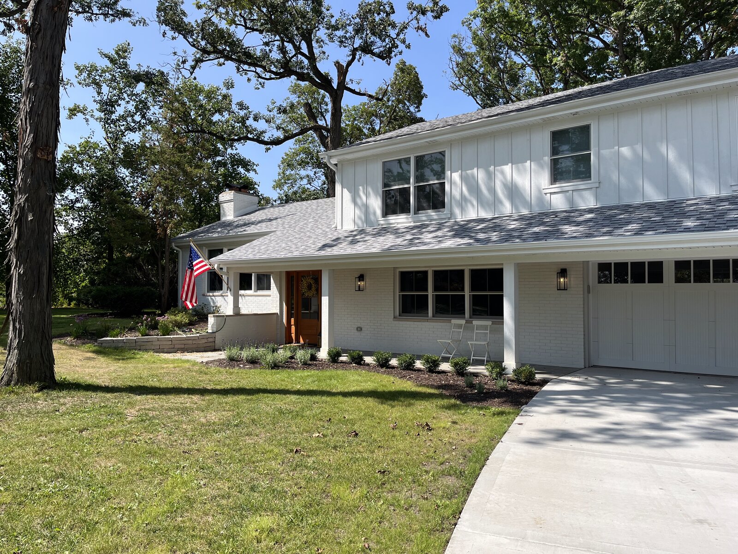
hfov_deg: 67.3
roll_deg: -0.6
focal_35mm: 26
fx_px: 554
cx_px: 369
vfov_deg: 53.1
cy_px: 277
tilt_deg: +2.3
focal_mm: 5.1
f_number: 1.6
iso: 50
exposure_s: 1/2309
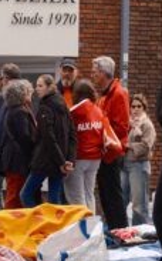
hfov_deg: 3.9
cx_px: -94
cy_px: 310
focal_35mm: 331
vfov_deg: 6.3
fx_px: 2344
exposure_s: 1/480
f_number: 5
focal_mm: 38.5
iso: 250
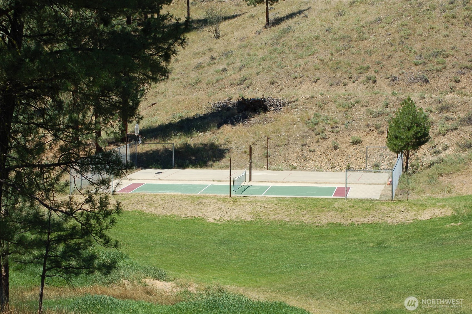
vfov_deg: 13.0
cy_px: 157
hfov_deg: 19.5
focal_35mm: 105
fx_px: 1375
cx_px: 236
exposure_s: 1/250
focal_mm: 70
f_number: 10
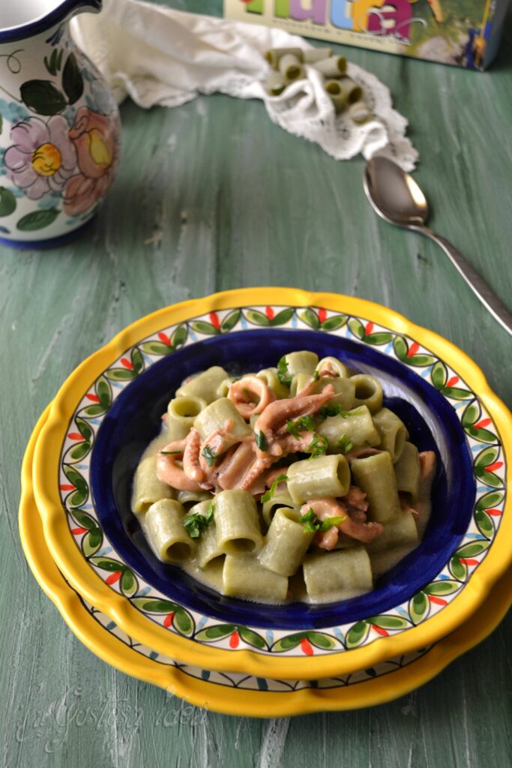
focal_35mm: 44
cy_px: 384
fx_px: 928
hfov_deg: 30.9
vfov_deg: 45.0
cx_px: 256
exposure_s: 1/25
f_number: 4.5
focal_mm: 29
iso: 400
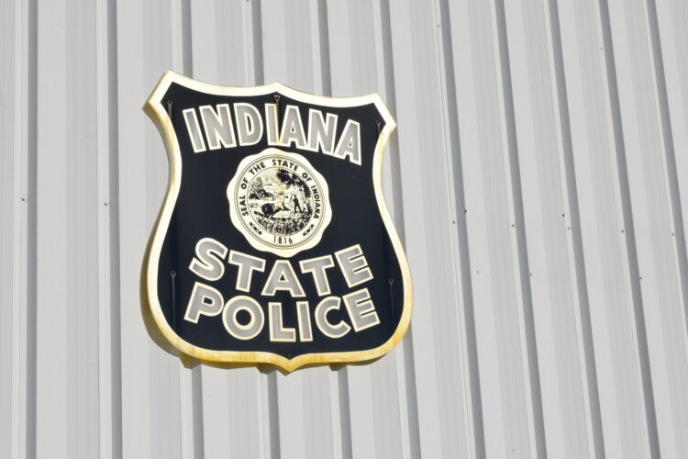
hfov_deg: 33.4
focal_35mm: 60
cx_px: 344
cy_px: 230
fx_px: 1147
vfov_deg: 22.6
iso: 200
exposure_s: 1/800
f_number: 14
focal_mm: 40
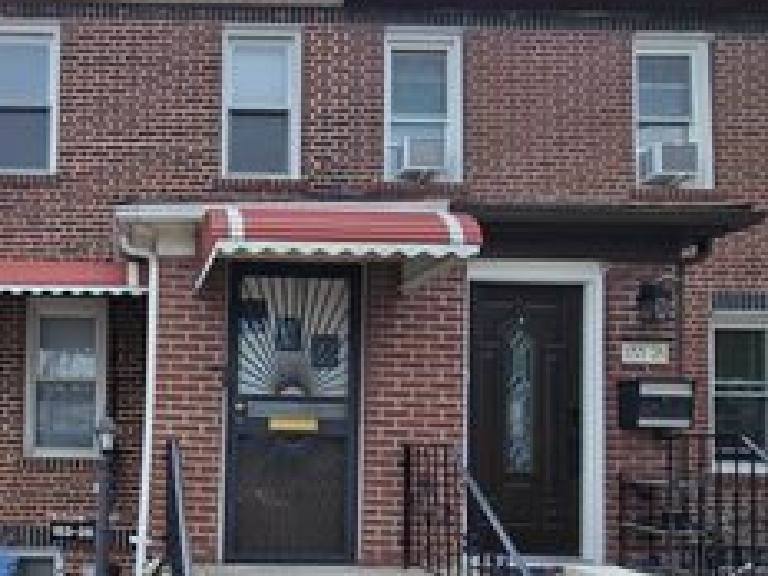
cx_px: 113
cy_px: 412
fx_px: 621
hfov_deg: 56.8
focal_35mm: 28
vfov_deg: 48.3
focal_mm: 2.2
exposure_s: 1/2000
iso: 50
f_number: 2.2
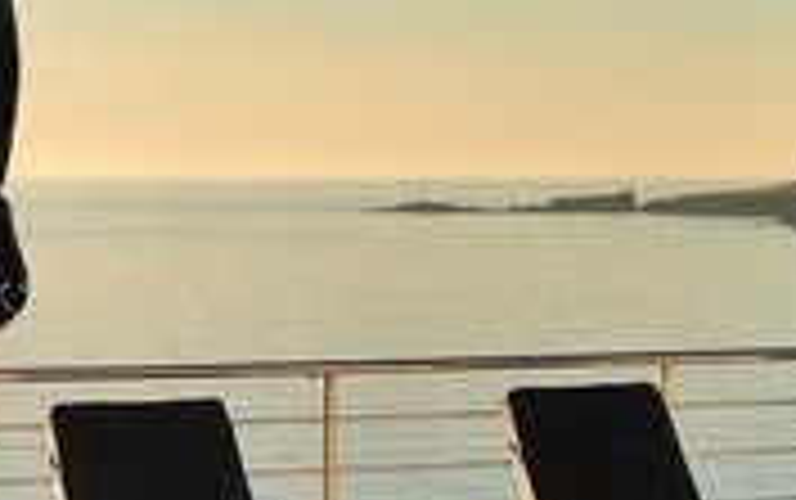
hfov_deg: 13.0
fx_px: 3431
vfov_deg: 8.3
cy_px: 338
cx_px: -36
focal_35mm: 158
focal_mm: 4.12
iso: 50
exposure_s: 1/2584
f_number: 2.4
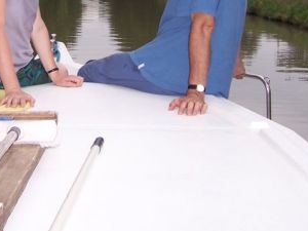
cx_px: 69
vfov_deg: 18.9
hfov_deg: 25.3
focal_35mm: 76
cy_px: 1
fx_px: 676
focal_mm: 6.3
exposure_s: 1/60
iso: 80
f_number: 2.8
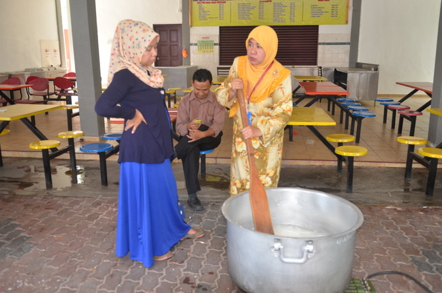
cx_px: 221
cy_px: 146
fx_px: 404
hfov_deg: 57.3
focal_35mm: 33
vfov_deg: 39.8
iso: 400
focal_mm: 22
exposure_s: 1/100
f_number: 2.8
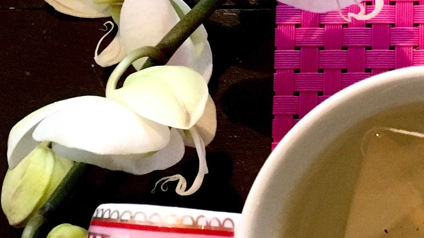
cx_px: 415
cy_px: -15
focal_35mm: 98
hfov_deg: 21.1
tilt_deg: -77.2
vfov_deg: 12.2
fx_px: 1102
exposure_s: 1/17
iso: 250
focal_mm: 4.15
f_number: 2.2
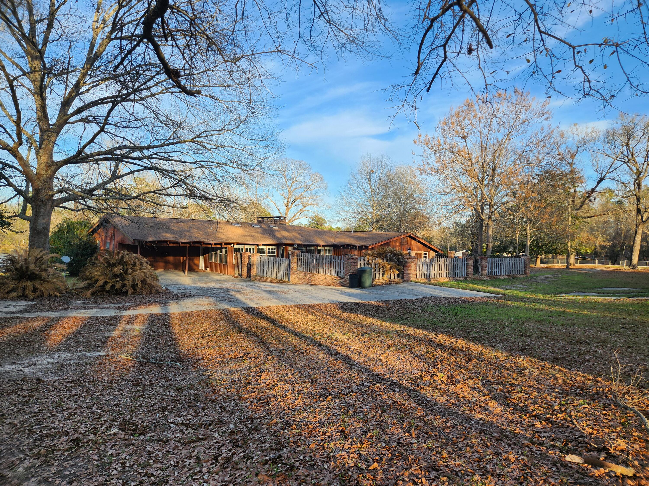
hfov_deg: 73.9
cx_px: 324
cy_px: 243
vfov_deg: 58.9
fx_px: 431
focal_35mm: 23
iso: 20
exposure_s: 1/548
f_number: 1.8
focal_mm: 5.4
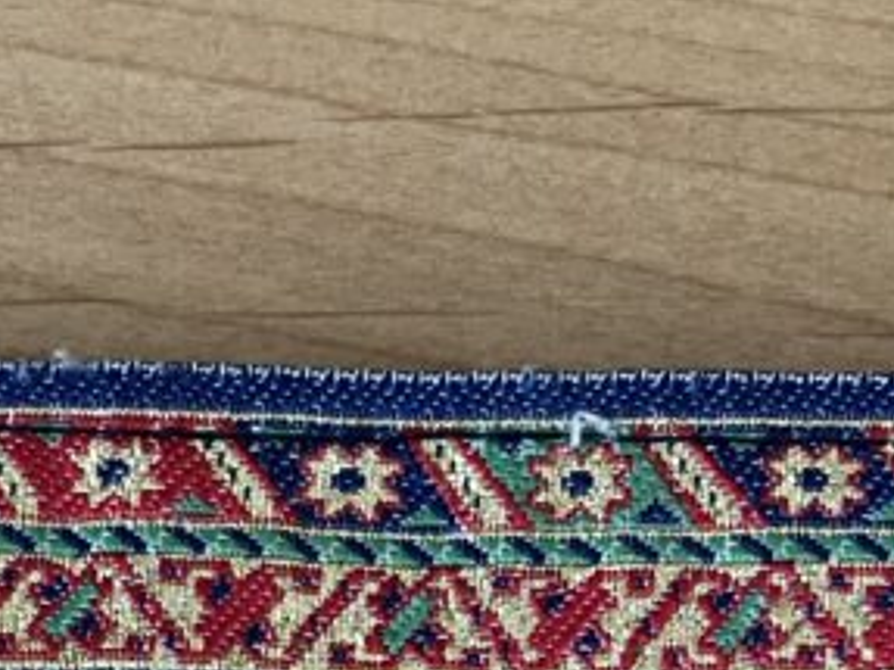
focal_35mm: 100
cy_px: 1134
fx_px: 2582
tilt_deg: -82.7
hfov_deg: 19.6
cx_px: 386
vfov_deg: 13.5
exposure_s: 1/60
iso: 200
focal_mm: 3.99
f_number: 1.8
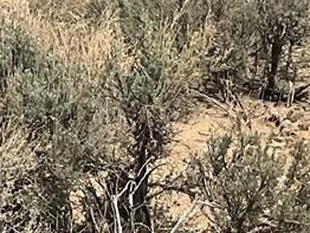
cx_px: -273
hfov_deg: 10.4
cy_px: -332
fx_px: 1587
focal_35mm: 177
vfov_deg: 7.8
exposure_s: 1/2667
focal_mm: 3
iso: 16
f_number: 1.8
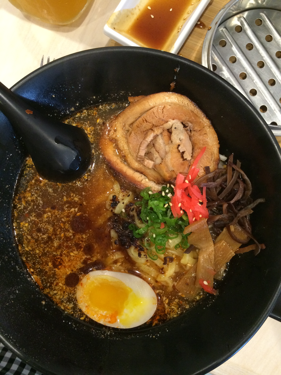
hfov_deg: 48.2
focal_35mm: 29
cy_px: 188
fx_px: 314
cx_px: 140
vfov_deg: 61.7
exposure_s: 1/30
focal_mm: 4.15
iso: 250
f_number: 2.2
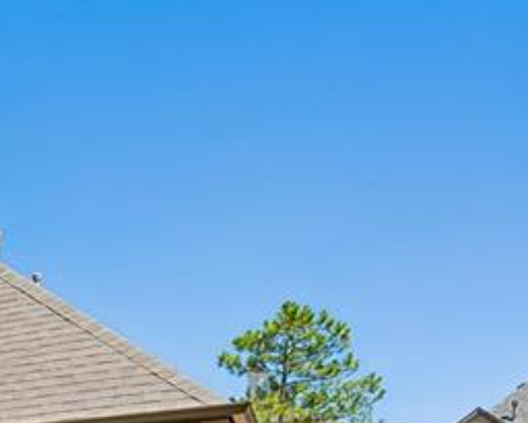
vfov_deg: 22.0
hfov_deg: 19.6
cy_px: 596
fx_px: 938
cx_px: -500
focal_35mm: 60
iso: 200
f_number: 8
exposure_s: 1/320
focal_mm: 16
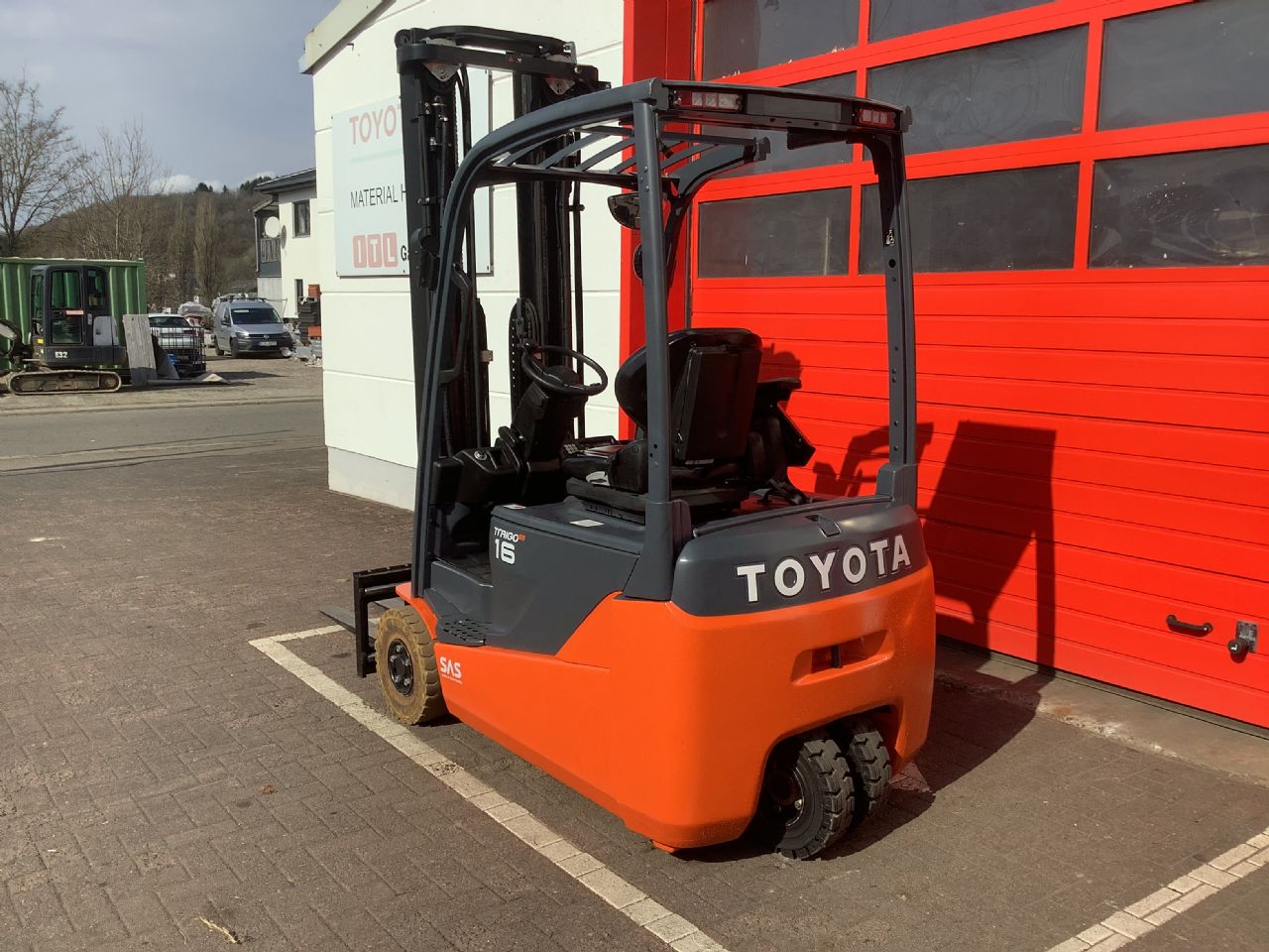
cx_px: 634
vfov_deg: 45.4
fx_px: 1136
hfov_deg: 58.4
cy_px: 476
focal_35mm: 31
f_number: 2.4
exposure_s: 1/1274
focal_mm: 3.3
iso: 25
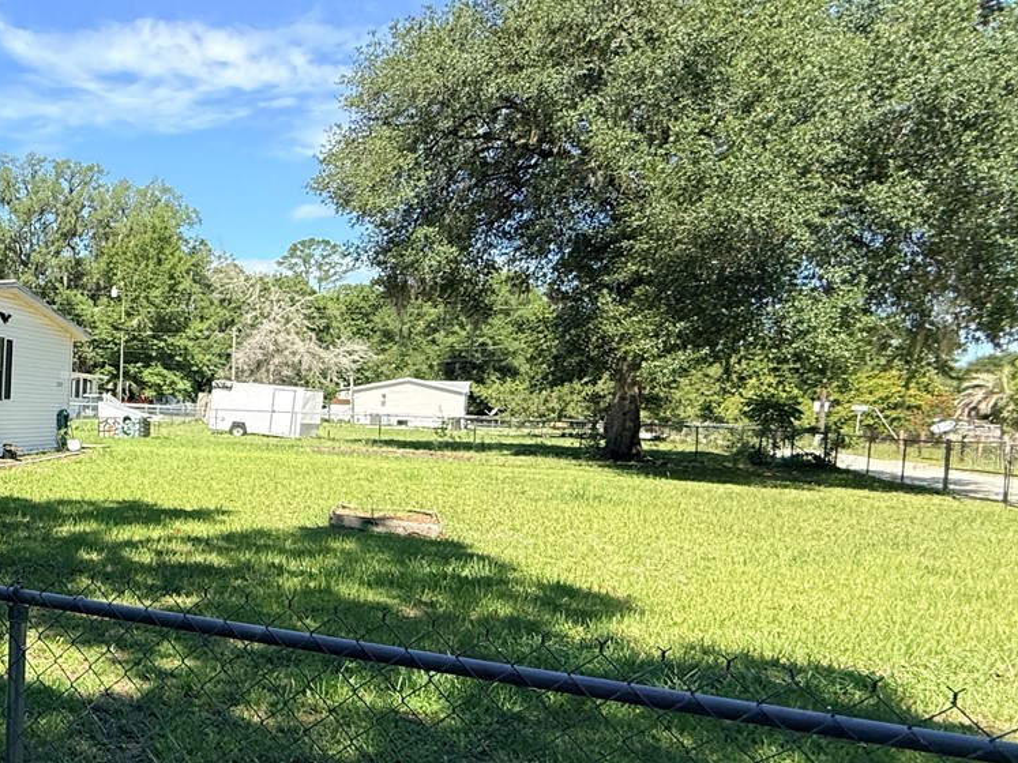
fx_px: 882
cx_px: -4
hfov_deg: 48.9
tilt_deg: -2.4
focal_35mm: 30
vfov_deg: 46.5
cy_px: 458
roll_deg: -1.2
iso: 64
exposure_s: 1/1145
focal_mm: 2.22
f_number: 2.2
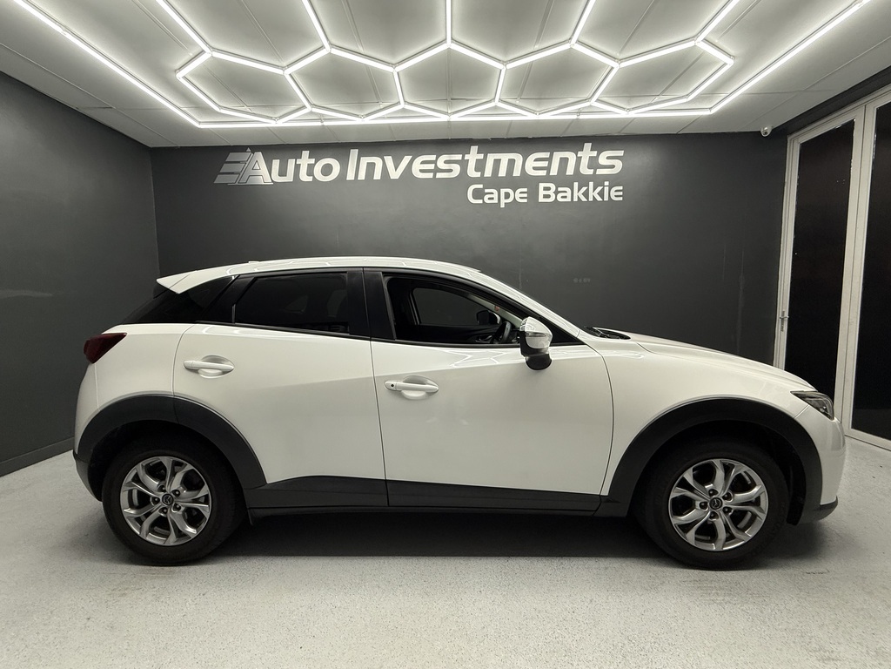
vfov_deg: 85.7
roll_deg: +1.1
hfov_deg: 102.1
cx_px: 446
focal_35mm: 14
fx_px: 360
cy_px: 334
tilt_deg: -4.9
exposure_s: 1/99
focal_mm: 2.22
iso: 125
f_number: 2.2
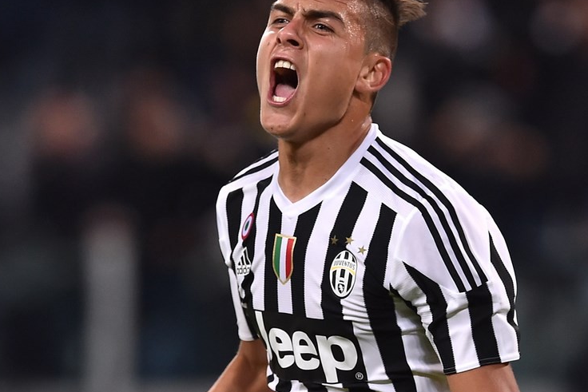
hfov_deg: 2.3
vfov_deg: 1.6
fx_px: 14375
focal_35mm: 880
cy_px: 337
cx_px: 279
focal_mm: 400
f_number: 4
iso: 1600
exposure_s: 1/1600
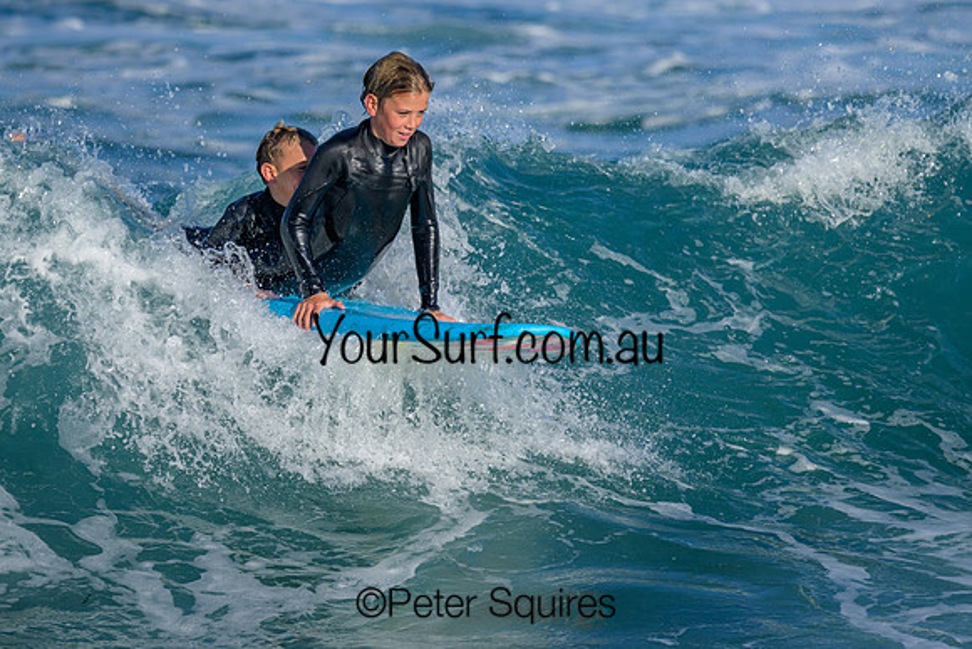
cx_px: 506
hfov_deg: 1.9
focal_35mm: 1099
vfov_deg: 1.3
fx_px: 29671
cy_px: 254
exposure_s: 1/2000
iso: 400
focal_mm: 800
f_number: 8
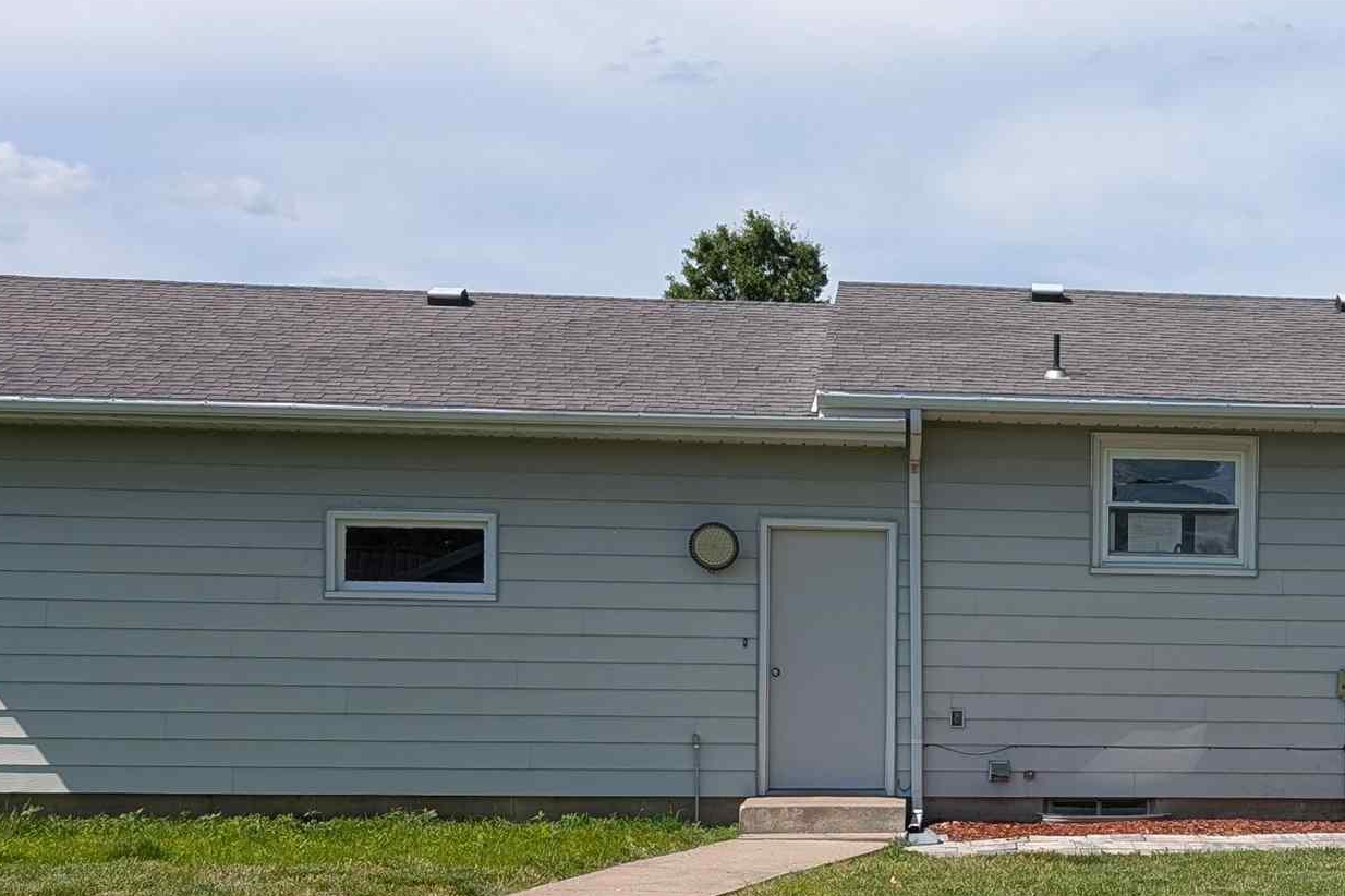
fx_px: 2316
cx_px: 1252
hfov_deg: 30.7
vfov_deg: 21.7
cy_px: 699
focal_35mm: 62
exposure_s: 1/1259
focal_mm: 6.9
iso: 23
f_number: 1.68
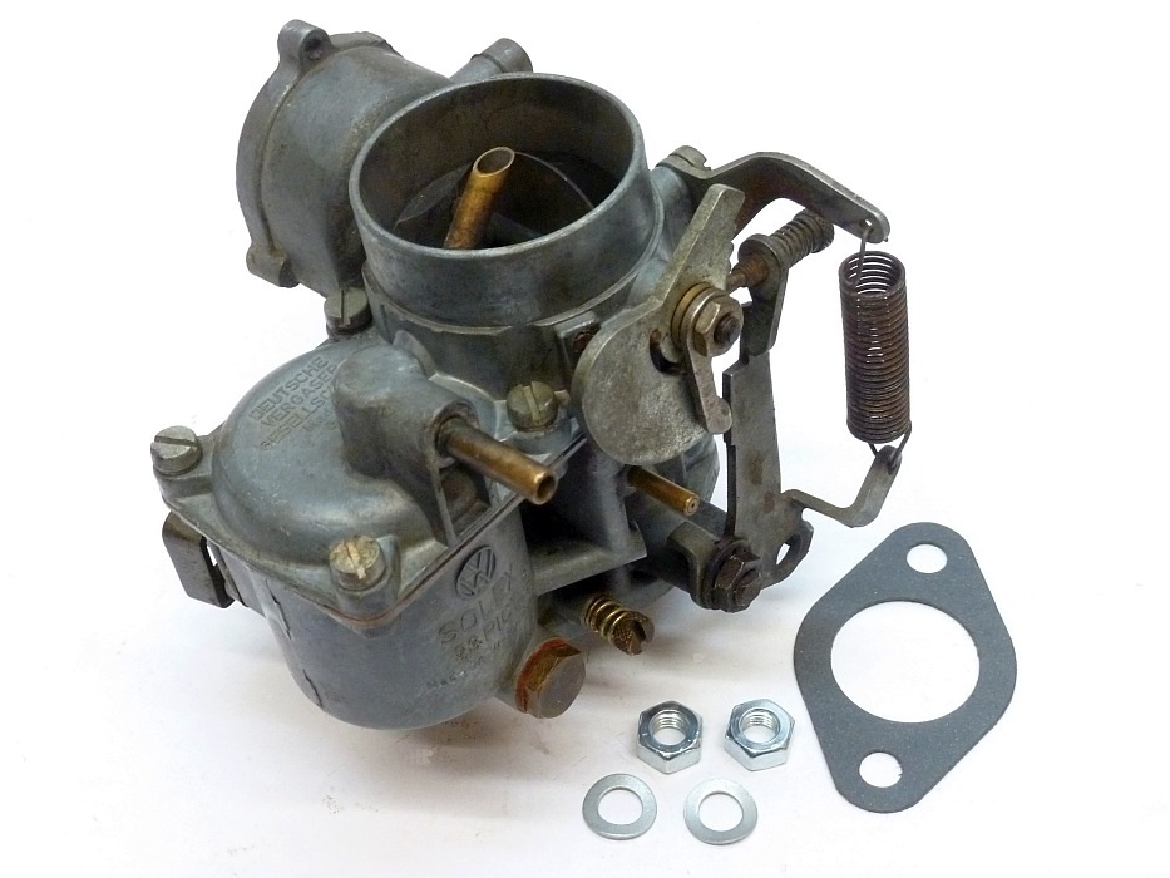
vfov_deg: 24.8
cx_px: 585
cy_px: 439
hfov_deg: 32.7
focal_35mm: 59
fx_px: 1994
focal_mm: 9.7
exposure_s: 1/13
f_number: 3.9
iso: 400
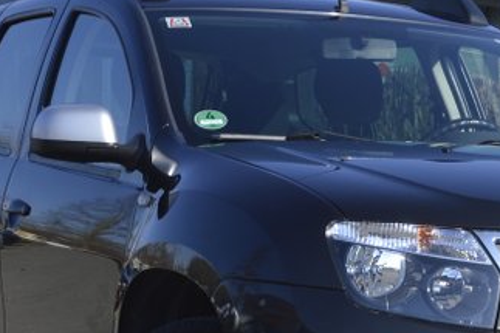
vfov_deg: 8.1
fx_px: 2321
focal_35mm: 167
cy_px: 350
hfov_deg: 12.3
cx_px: 368
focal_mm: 45
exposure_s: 1/250
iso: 100
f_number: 8
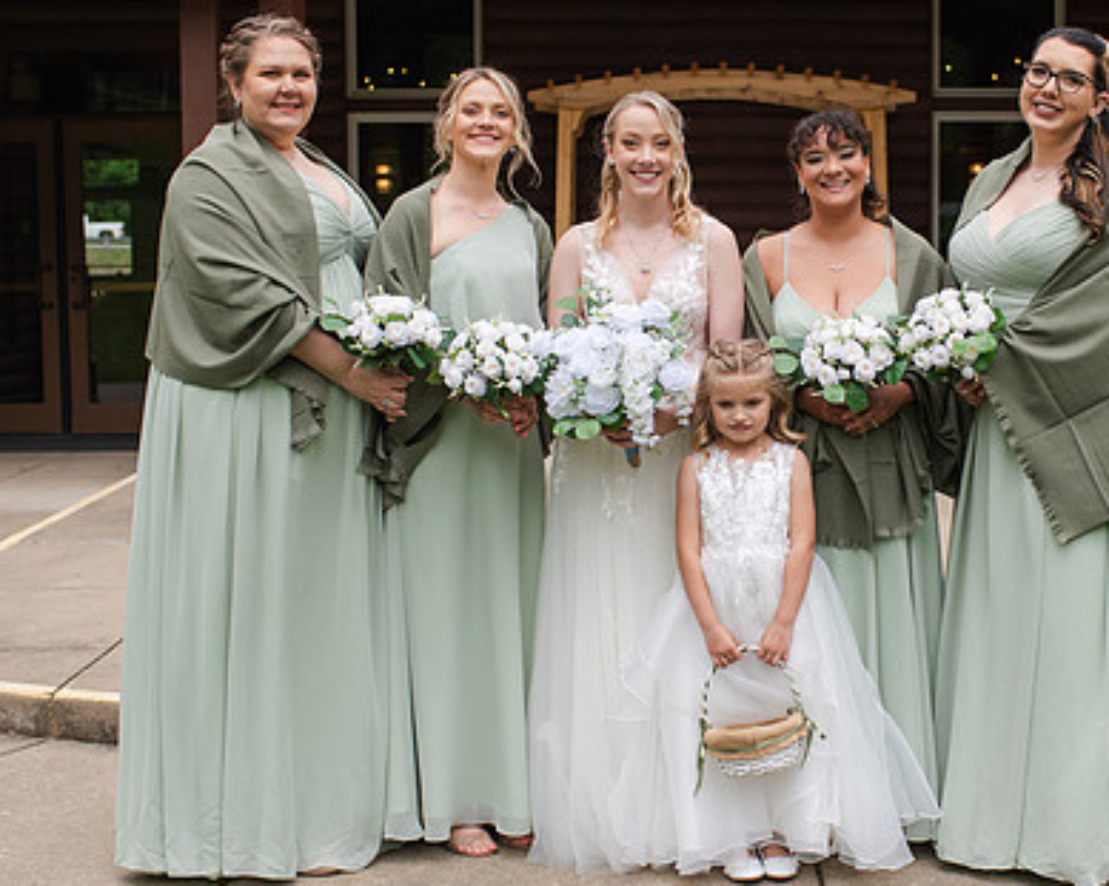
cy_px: 455
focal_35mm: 62
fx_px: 2034
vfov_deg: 24.6
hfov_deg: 30.3
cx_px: 737
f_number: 3.5
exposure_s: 1/1000
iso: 110
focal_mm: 35
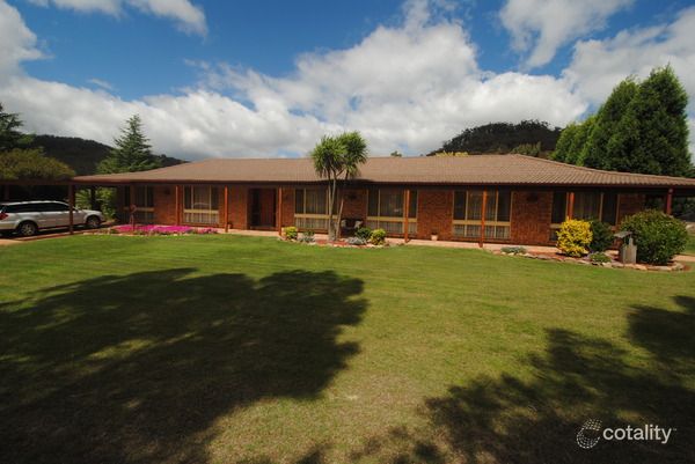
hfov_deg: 100.3
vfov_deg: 77.4
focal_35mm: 15
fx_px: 290
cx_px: 348
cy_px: 232
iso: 100
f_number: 11
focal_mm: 10
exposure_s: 1/200
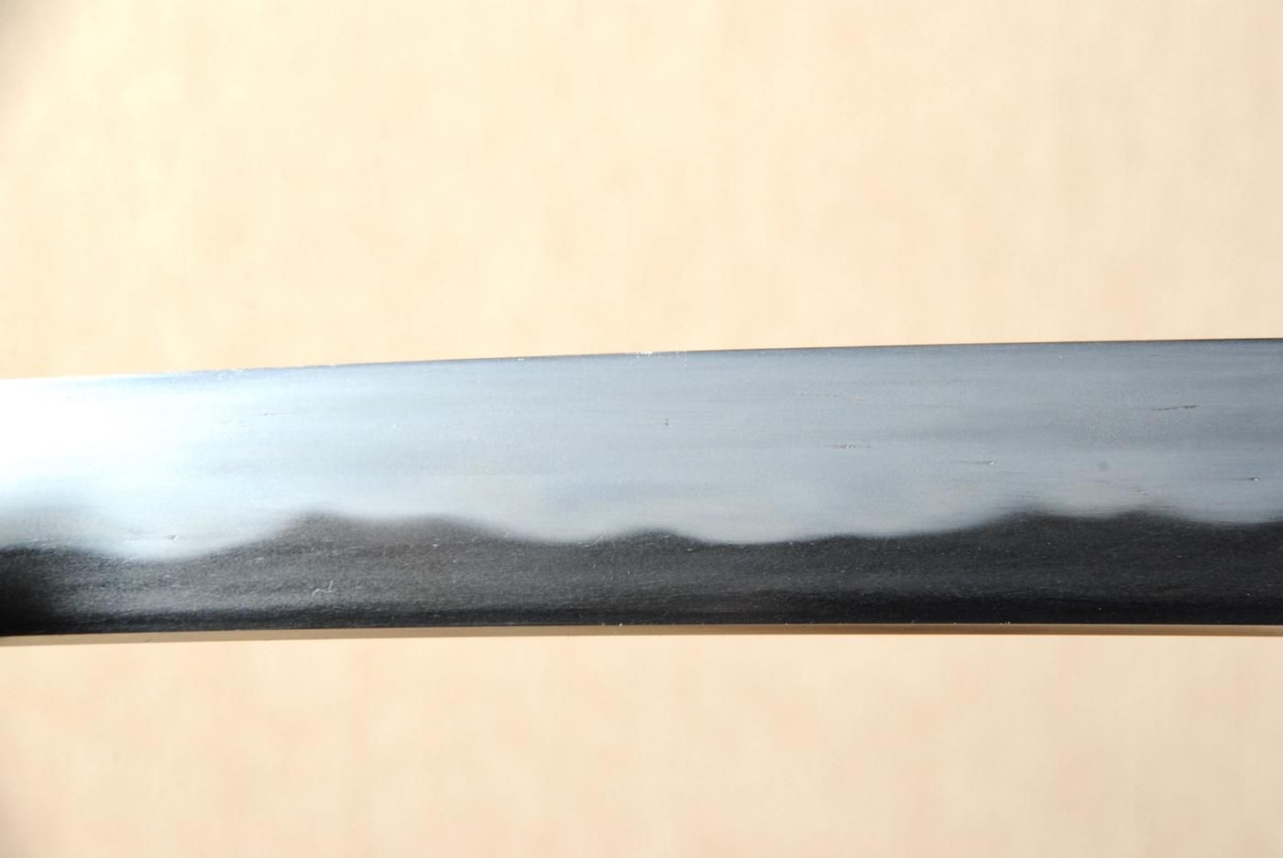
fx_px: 7225
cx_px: 642
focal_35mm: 202
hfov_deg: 10.1
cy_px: 429
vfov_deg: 6.8
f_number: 11
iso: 400
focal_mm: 135
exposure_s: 1/2
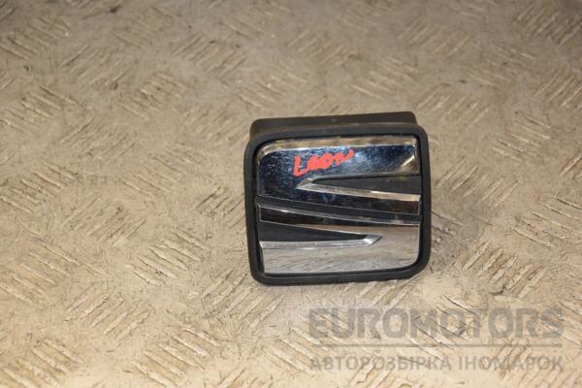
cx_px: 291
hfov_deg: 19.5
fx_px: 1697
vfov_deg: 13.0
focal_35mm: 105
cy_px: 194
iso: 800
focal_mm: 70
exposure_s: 1/200
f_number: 5.6
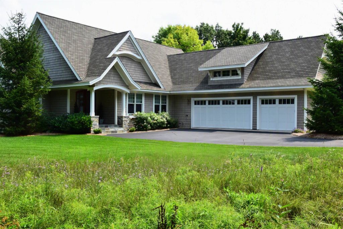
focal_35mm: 33
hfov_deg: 57.2
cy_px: 114
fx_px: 314
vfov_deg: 40.0
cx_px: 172
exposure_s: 1/320
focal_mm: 22
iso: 400
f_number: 10
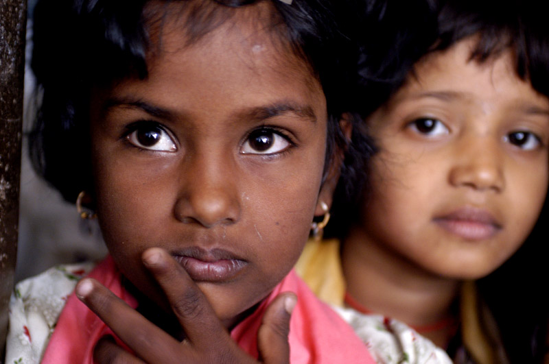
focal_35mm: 78
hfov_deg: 26.0
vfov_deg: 17.4
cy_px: 182
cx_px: 274
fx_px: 1188
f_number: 2.8
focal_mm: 52
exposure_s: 1/30
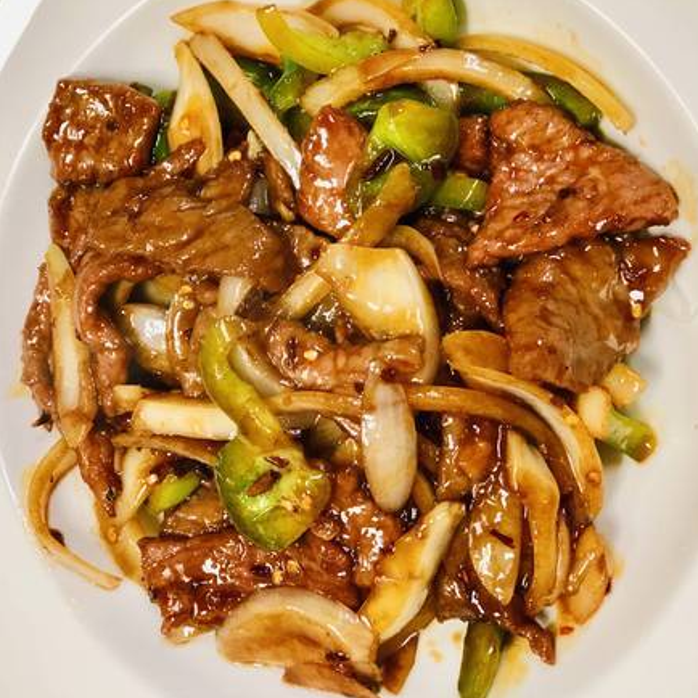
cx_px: 339
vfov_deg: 25.4
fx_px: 1551
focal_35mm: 68
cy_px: 347
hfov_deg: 25.4
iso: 125
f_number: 2.8
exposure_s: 1/30
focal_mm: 6.6
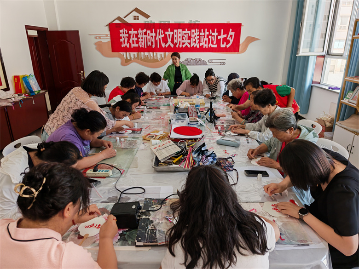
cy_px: 134
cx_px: 180
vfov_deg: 56.8
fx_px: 249
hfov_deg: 71.6
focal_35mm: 24
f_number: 1.9
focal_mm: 6.67
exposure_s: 1/250
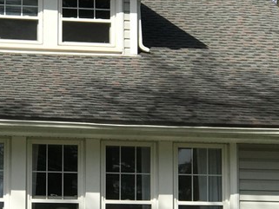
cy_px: 144
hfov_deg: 10.8
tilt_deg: +4.7
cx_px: 63
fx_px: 1467
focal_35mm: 182
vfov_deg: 8.2
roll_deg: -0.5
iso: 20
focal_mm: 6.6
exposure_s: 1/1030
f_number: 2.8
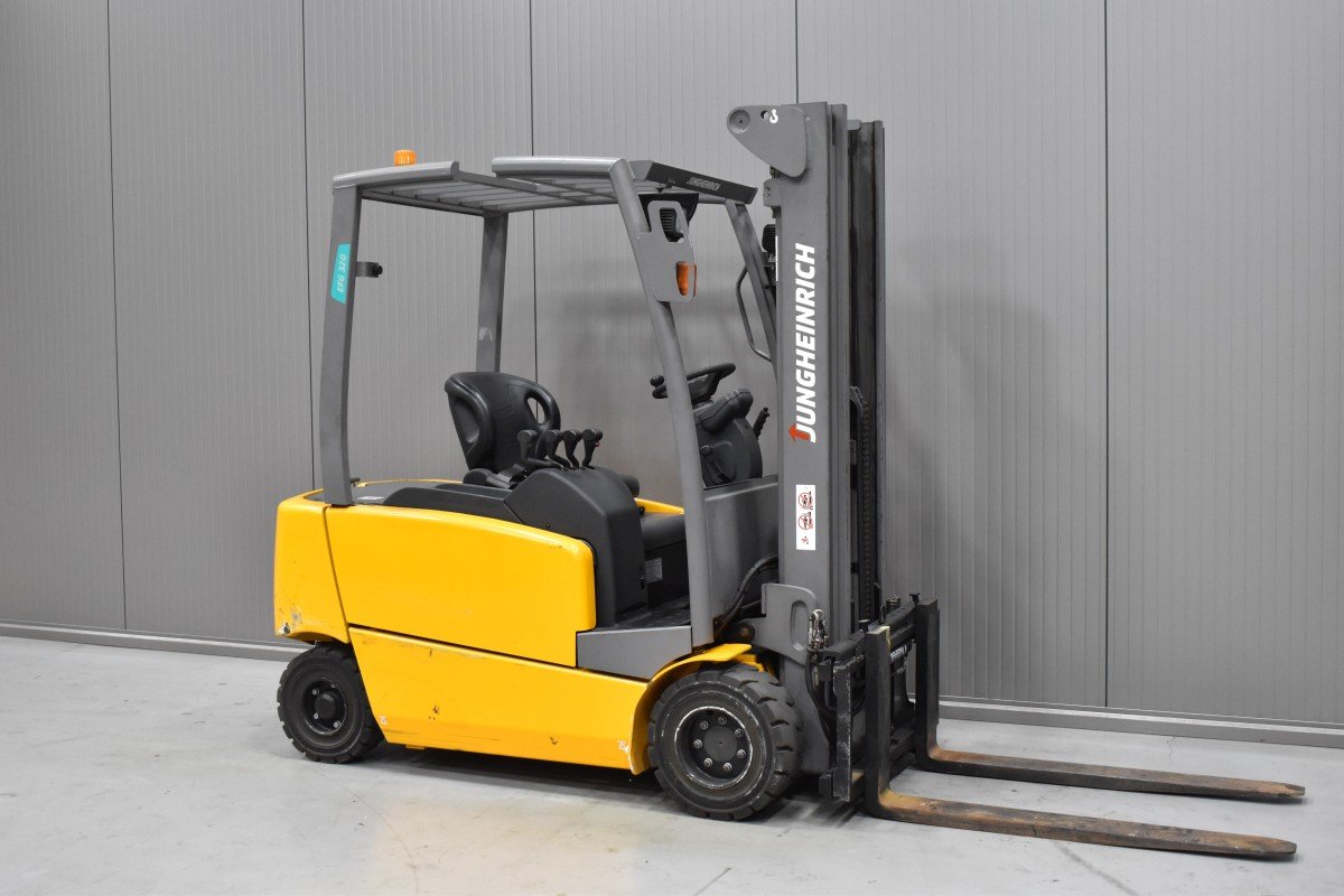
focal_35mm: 40
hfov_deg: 47.9
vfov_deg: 33.0
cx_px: 672
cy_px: 448
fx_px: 1512
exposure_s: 1/40
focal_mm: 27
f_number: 5
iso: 1600
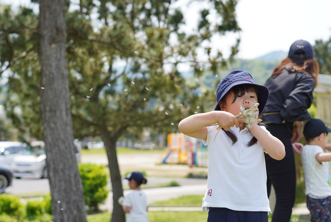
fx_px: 754
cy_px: 111
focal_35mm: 82
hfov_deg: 24.7
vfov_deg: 16.7
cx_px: 166
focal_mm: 55
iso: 100
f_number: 3.2
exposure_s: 1/800
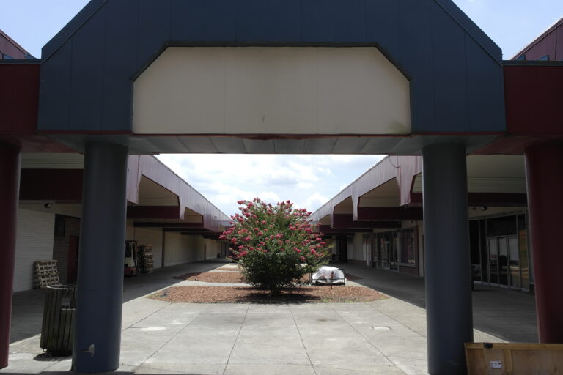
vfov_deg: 43.6
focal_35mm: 30
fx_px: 469
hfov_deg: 61.9
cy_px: 188
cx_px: 282
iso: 100
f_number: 6.3
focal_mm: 20
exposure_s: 1/250
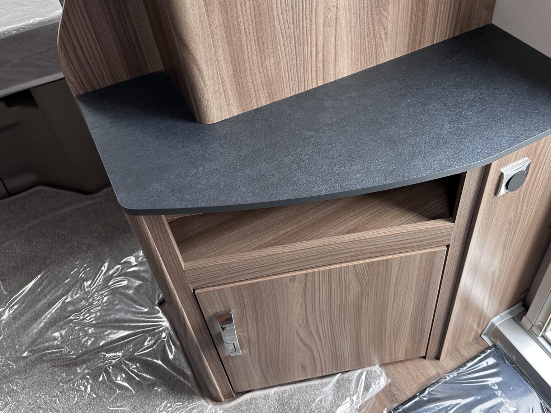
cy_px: 168
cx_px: 339
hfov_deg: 56.2
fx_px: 509
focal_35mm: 32
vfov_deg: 44.0
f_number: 1.78
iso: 125
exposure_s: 1/121
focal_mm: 6.86
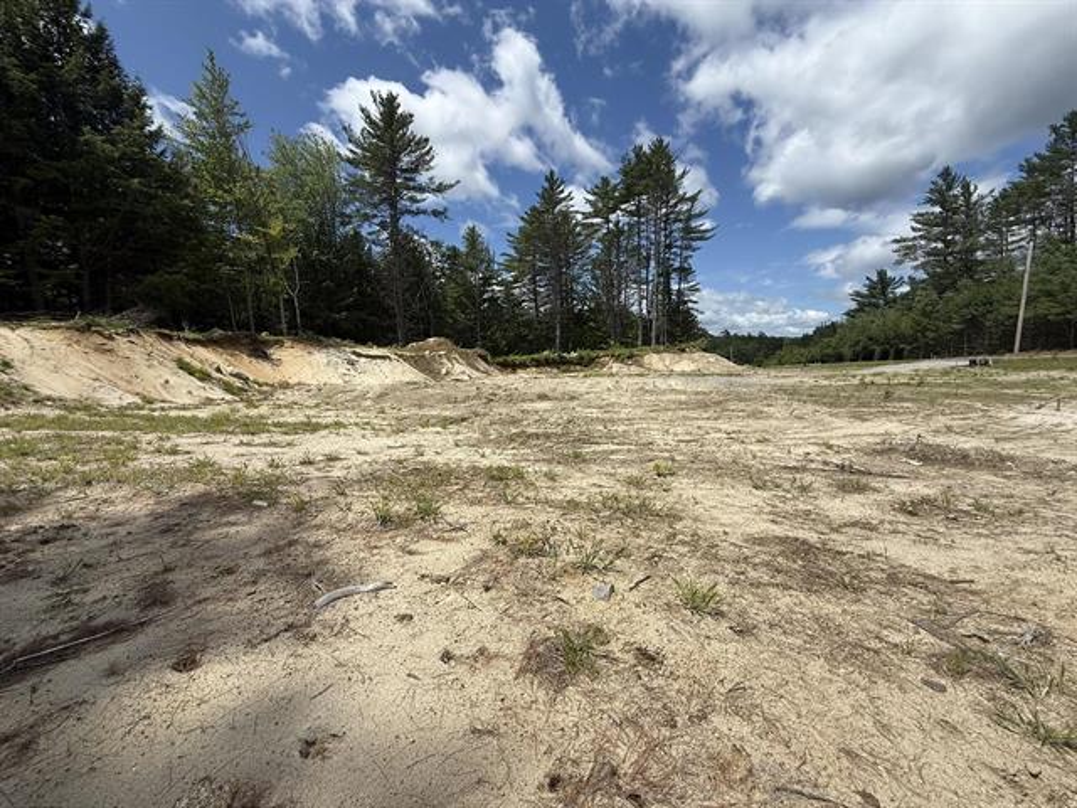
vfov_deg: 85.7
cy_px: 404
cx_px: 538
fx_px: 436
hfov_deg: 102.1
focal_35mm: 14
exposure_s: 1/2976
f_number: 2.2
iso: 50
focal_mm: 2.22
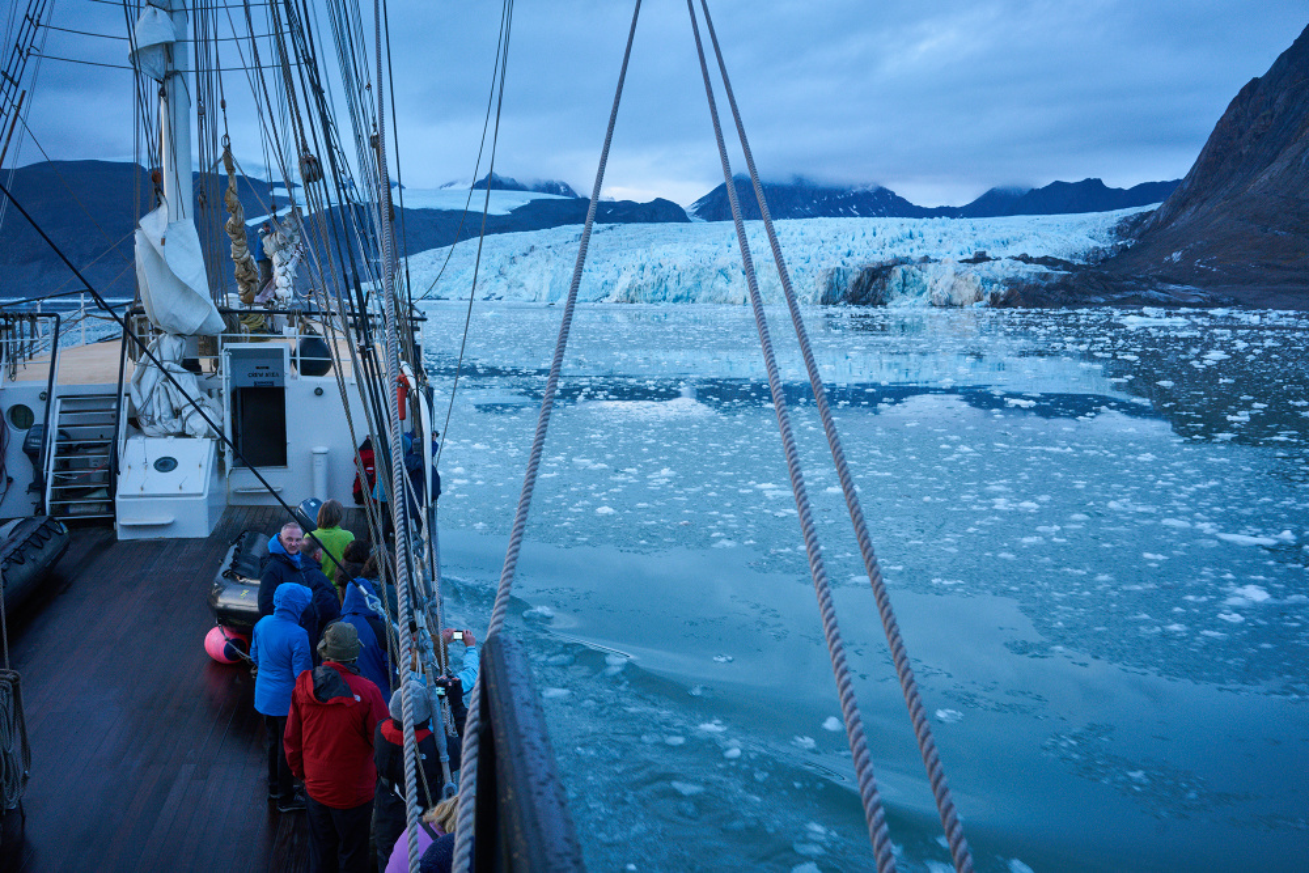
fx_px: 1273
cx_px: 654
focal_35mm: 35
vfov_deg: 37.9
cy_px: 436
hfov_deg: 54.4
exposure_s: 1/30
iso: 800
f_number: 8
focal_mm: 35
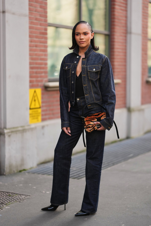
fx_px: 535
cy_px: 113
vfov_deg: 23.9
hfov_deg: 16.1
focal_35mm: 85
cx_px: 76
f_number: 1.4
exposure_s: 1/2000
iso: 320
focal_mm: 85
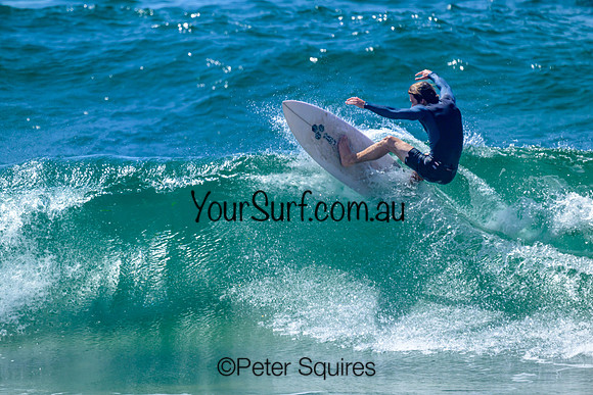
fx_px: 18452
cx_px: 296
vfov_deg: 1.2
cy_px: 198
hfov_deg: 1.8
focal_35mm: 1120
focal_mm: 1120
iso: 560
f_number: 9
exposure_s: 1/2000
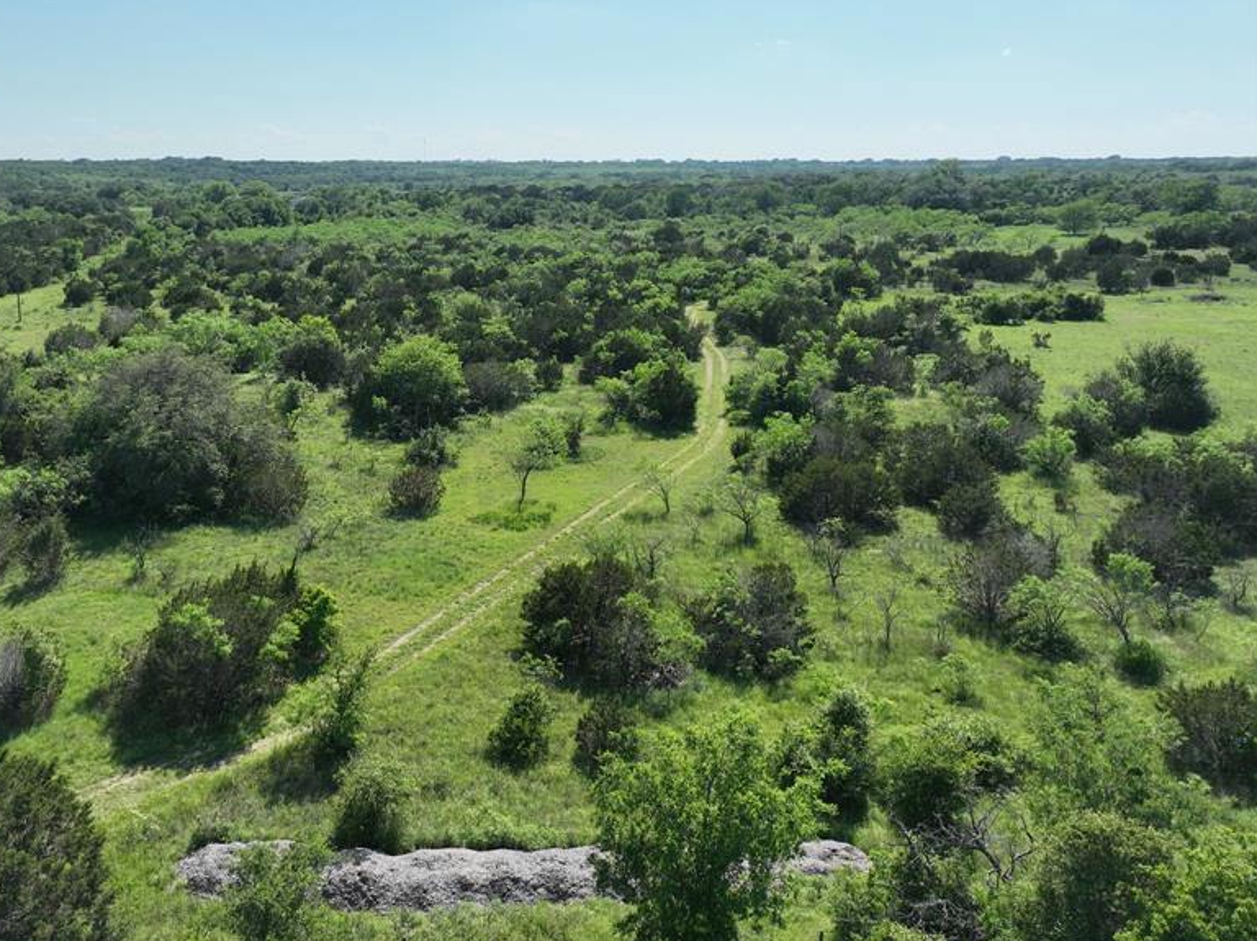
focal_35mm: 32
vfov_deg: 43.6
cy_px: 330
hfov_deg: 55.7
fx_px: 1161
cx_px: 424
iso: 200
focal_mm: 12.29
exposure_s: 1/3200
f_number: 2.8
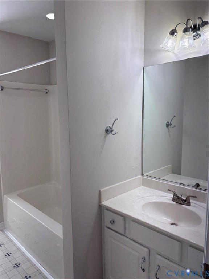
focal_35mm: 26
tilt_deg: -7.2
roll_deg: +0.7
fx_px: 209
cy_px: 140
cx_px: 104
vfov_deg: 67.3
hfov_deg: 53.1
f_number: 1.6
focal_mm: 5.96
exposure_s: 1/316
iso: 64
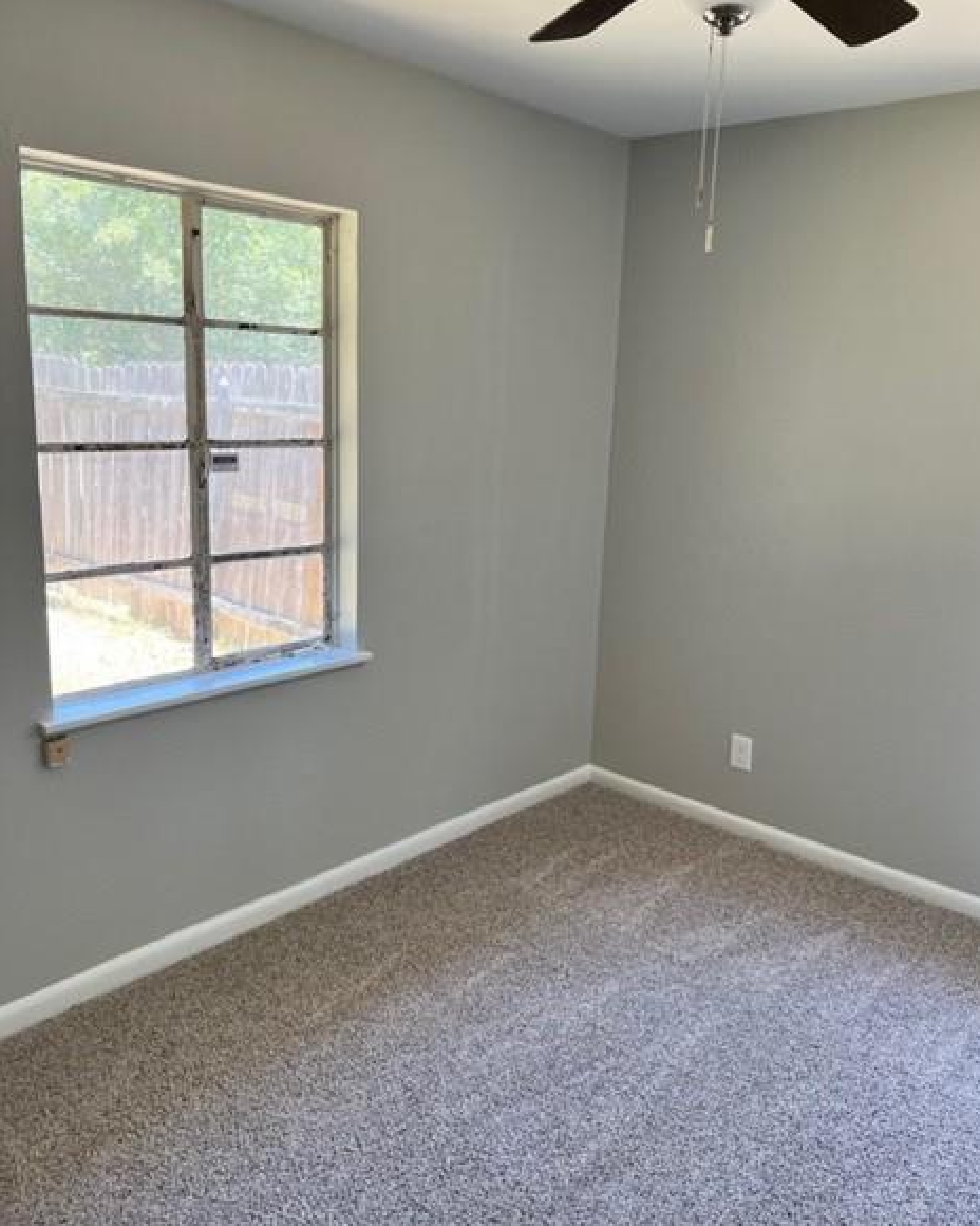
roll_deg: -1.6
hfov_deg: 51.5
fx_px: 1015
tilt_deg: -13.5
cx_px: 503
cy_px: 605
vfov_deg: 62.2
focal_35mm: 28
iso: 64
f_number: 1.5
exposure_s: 1/147
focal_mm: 5.7
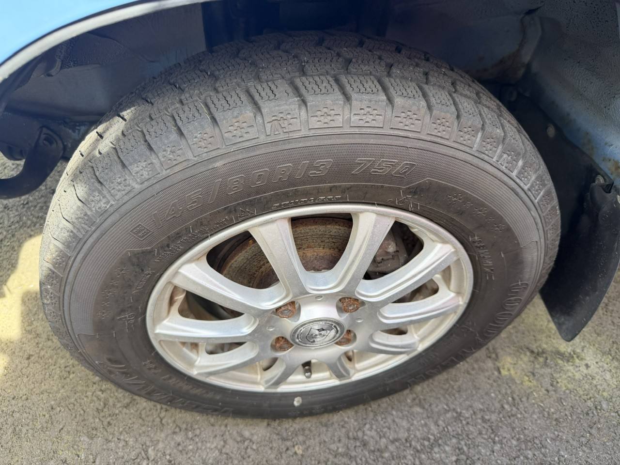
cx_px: 310
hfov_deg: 71.6
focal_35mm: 24
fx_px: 430
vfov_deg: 56.8
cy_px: 232
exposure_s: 1/210
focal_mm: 6.76
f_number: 1.78
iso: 80
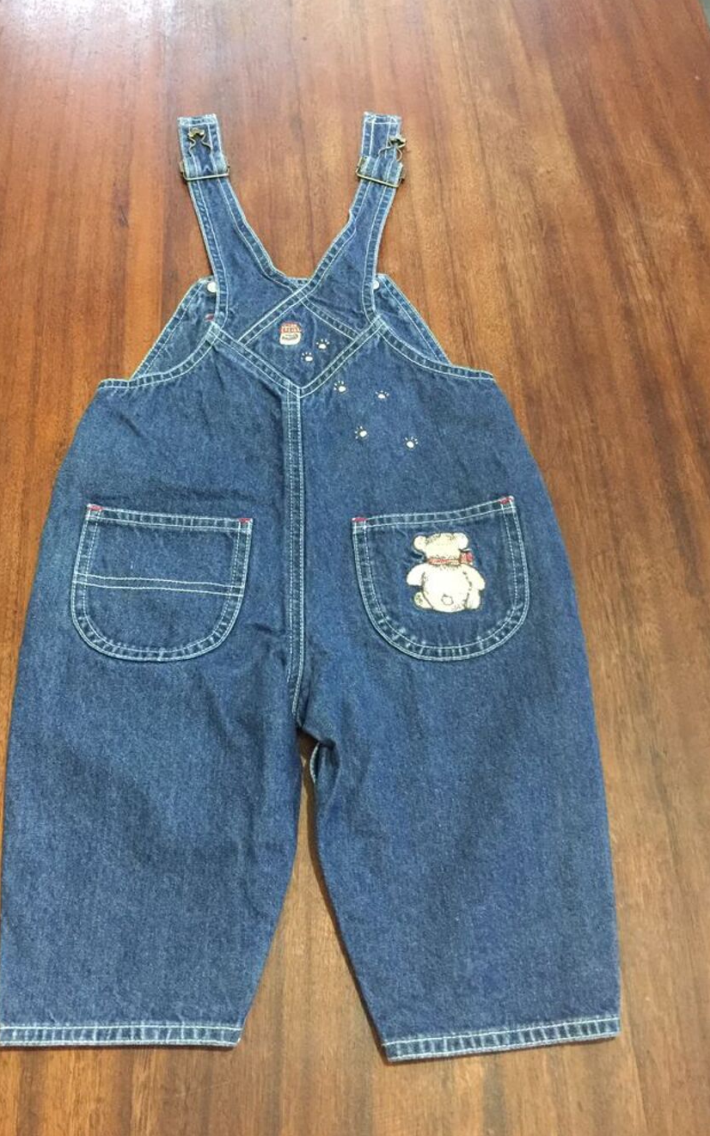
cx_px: 331
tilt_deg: -64.4
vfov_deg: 61.2
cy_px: 568
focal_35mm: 31
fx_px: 960
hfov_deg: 40.6
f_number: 2.2
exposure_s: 1/8
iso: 200
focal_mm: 4.15
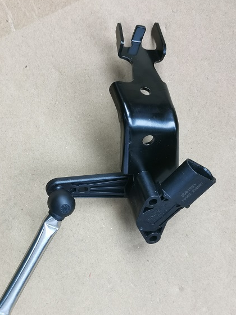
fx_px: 581
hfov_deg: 22.9
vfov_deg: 30.1
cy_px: 197
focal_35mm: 64
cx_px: 95
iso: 80
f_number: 1.8
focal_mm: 5.58
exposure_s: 1/100
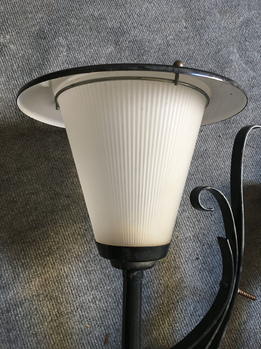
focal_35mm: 29
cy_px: 174
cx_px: 130
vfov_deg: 61.7
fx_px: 292
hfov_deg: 48.2
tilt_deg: -73.2
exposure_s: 1/33
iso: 125
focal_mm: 4.15
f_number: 2.2
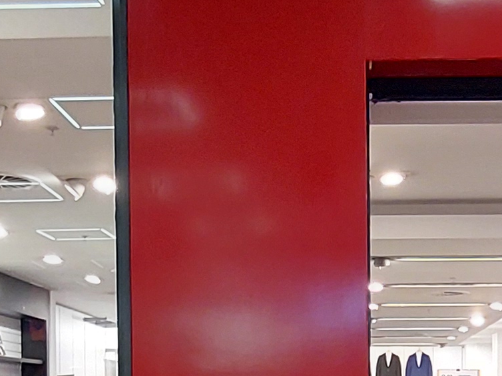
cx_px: 315
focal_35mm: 69
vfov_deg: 20.0
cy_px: 447
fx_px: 1000
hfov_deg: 28.1
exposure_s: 1/50
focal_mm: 1.74
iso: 100
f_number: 2.2
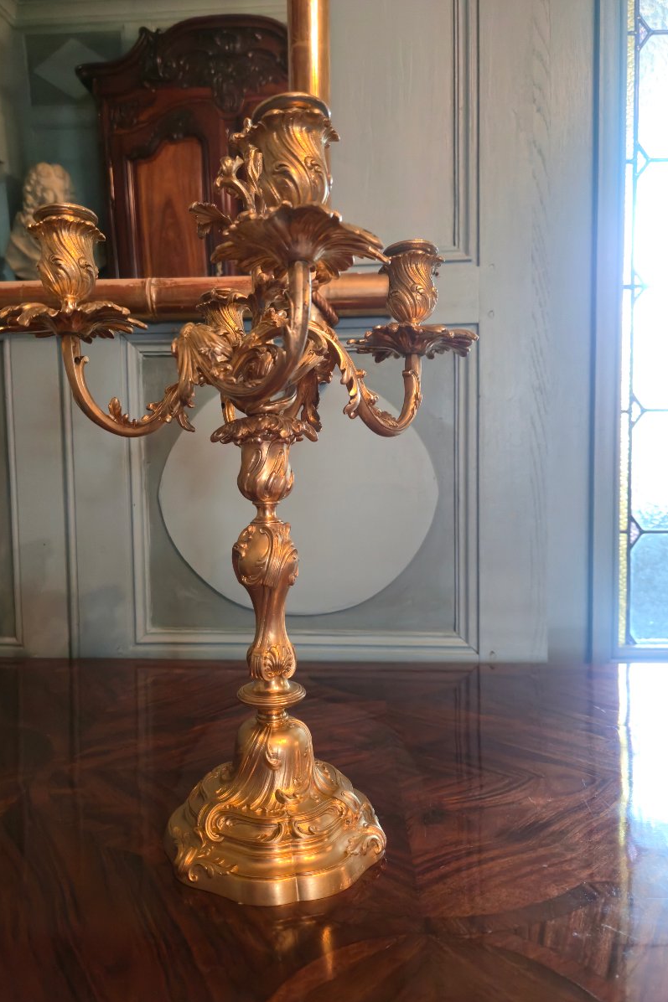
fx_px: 668
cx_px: 293
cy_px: 502
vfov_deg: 73.8
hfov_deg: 53.0
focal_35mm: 24
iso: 500
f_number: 1.8
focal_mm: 5.4
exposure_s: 1/40.1
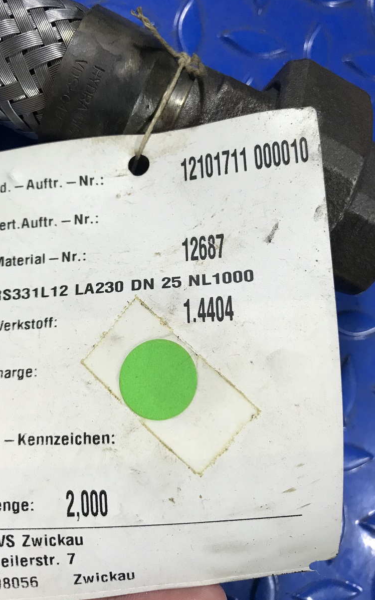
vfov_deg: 62.9
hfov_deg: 41.7
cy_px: 300
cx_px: 161
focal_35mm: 30
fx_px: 491
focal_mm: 3.99
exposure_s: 1/33
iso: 40
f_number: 1.8
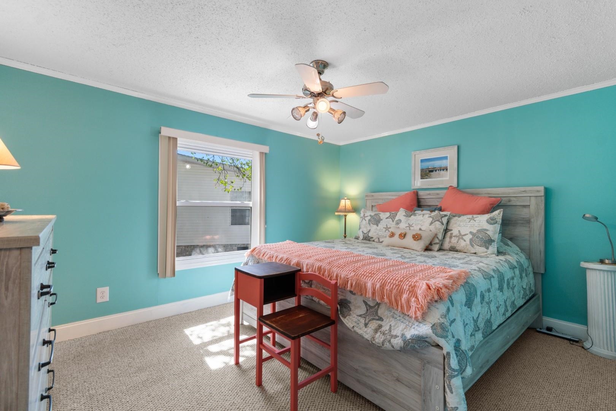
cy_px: 206
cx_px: 308
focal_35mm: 15
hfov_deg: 100.4
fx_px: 257
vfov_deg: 77.3
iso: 100
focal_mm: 10
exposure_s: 1/25
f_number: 4.5
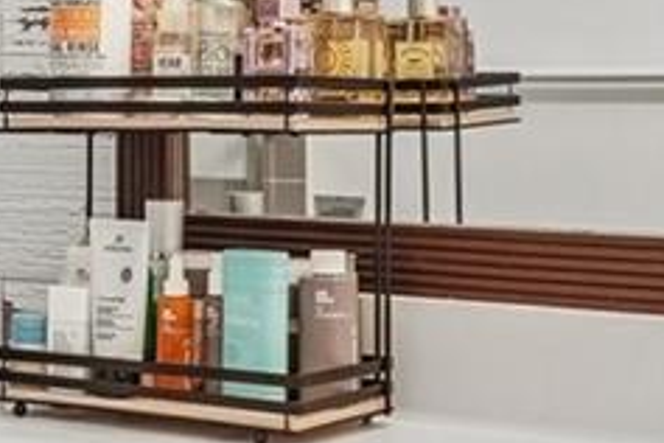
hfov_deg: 18.8
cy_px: 84
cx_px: 202
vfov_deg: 12.6
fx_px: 1992
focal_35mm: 108
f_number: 8
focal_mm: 16
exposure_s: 1/20
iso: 400
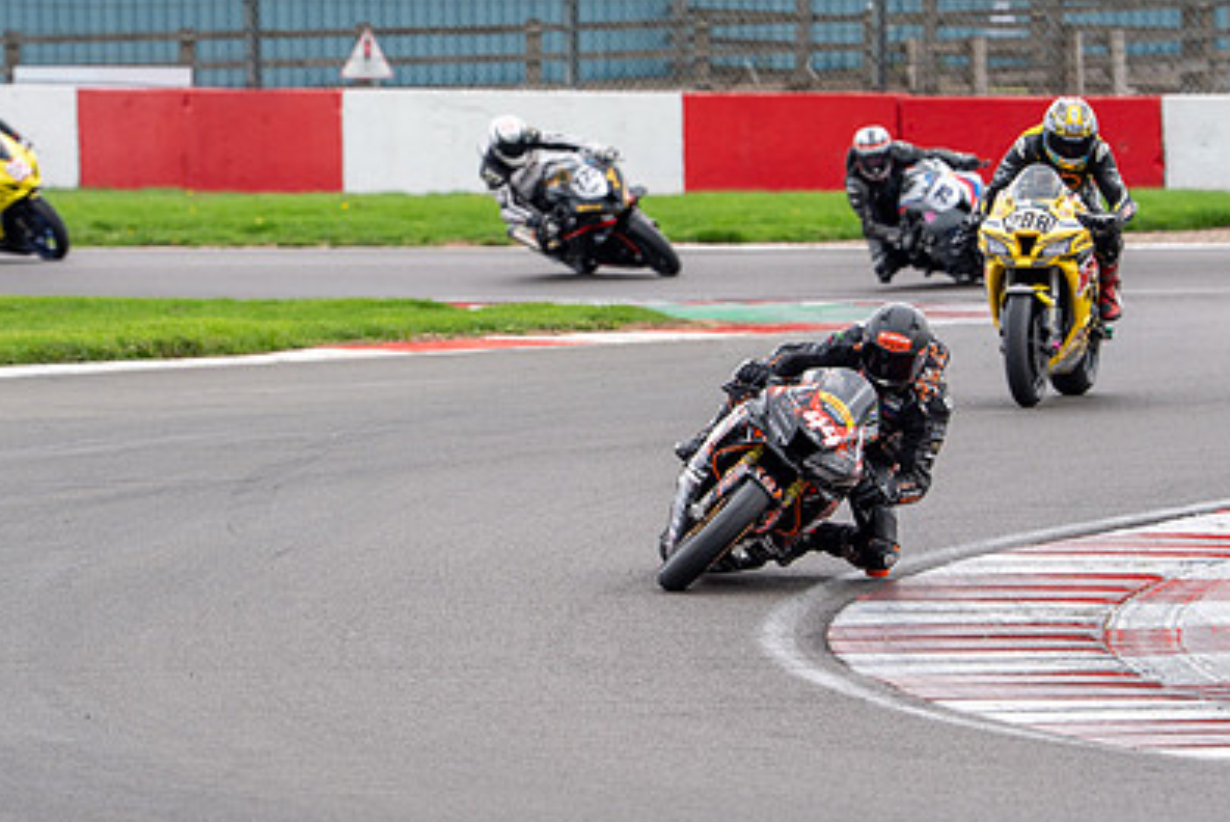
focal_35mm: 441
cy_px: 351
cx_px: 533
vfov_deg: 3.1
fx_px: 15078
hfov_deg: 4.7
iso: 400
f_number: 6.3
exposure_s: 1/400
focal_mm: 300
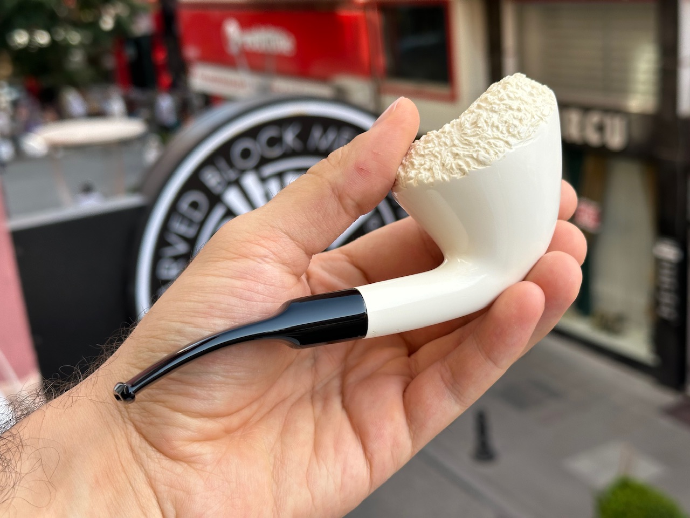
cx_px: 345
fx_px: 957
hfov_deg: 39.7
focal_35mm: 48
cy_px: 259
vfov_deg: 30.3
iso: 64
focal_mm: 6.86
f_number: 1.78
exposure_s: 1/604
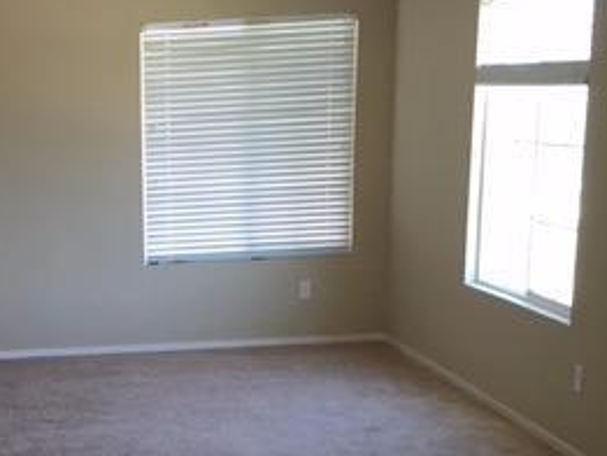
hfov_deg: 26.2
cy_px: 456
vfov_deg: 20.1
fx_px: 1246
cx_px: 28
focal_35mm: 71
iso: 32
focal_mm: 4.15
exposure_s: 1/30
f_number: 2.2
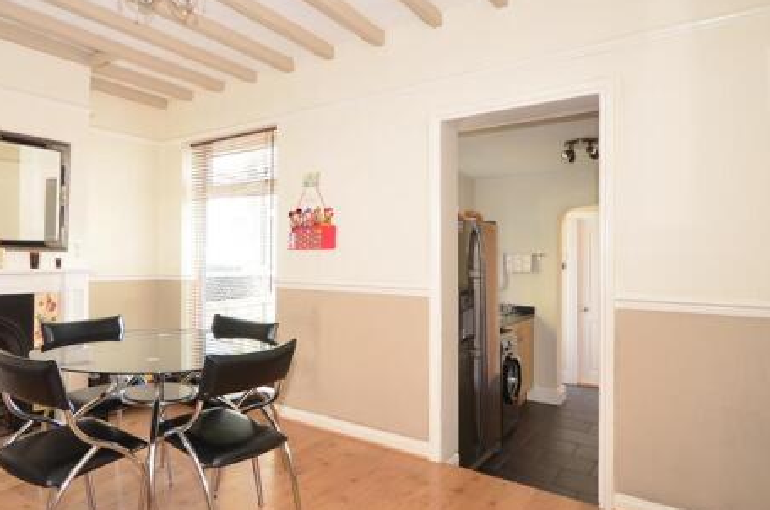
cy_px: 248
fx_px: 506
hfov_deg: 71.9
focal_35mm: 24
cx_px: 247
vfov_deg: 53.5
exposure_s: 1/20
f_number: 5
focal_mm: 11
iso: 200
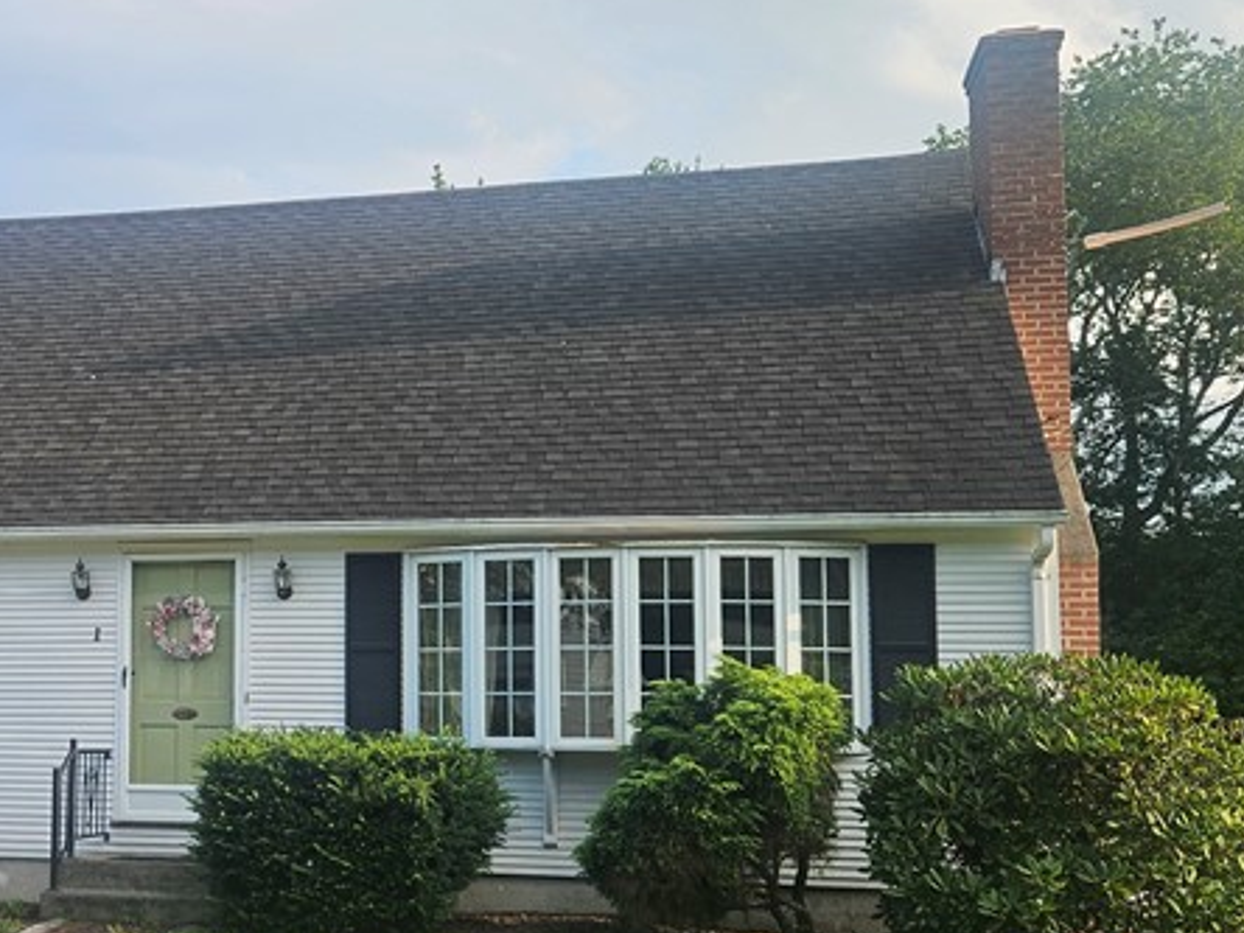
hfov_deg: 34.7
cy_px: 608
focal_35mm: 53
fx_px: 1905
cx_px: 202
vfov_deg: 27.4
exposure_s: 1/973
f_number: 1.8
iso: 25
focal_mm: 5.4
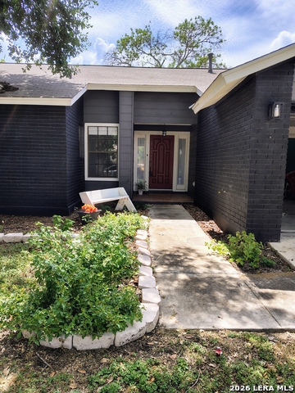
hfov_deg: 56.8
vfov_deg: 71.6
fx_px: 273
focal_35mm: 24
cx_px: 148
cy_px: 196
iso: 100
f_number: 1.8
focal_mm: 5.56
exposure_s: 1/334
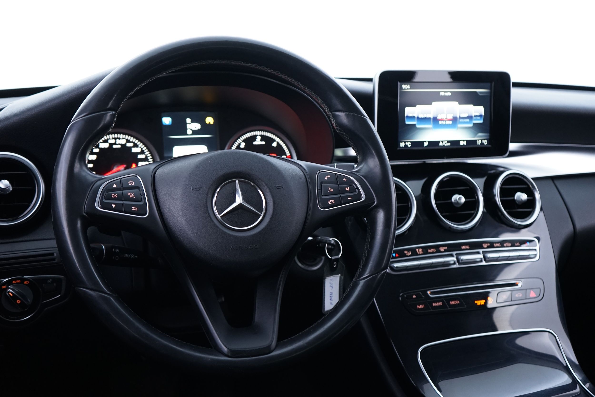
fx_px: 678
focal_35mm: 41
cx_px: 298
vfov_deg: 32.6
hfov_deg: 47.4
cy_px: 198
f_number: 4.5
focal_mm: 41
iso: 1250
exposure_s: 1/8
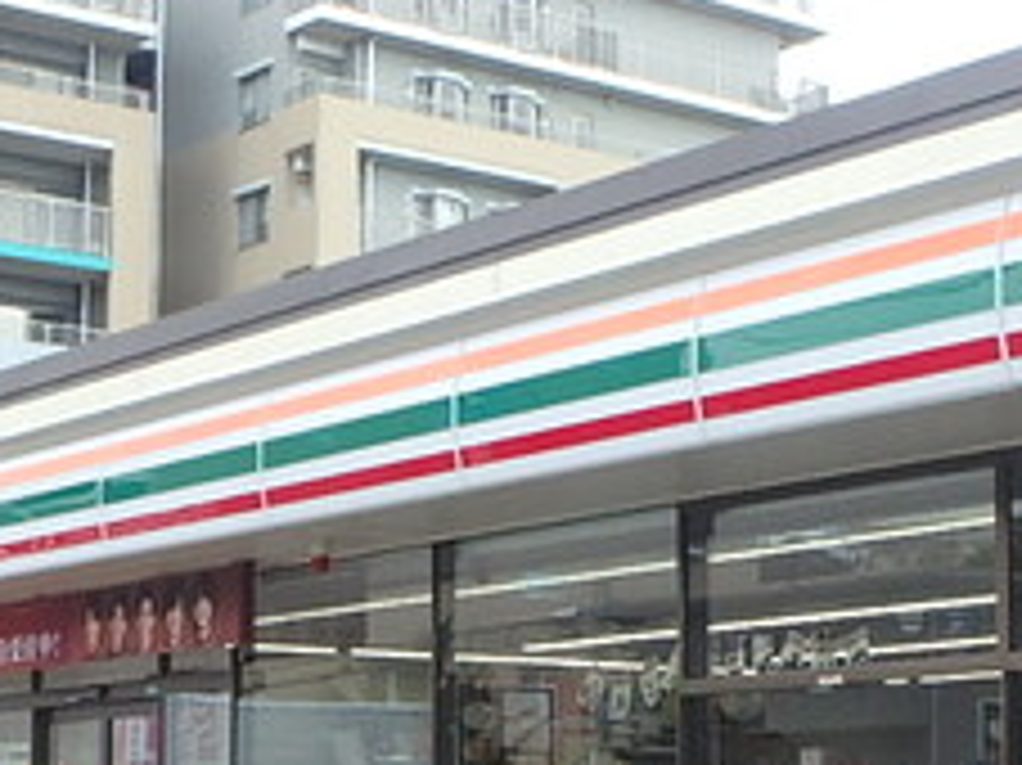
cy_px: 675
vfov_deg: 16.6
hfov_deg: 21.7
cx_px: 941
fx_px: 2597
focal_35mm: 88
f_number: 3.5
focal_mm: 3.7
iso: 125
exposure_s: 1/250
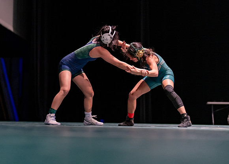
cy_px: 51
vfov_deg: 19.7
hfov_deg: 27.2
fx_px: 469
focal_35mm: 72
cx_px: 71
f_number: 1.2
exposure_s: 1/1000
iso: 2000
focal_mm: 50
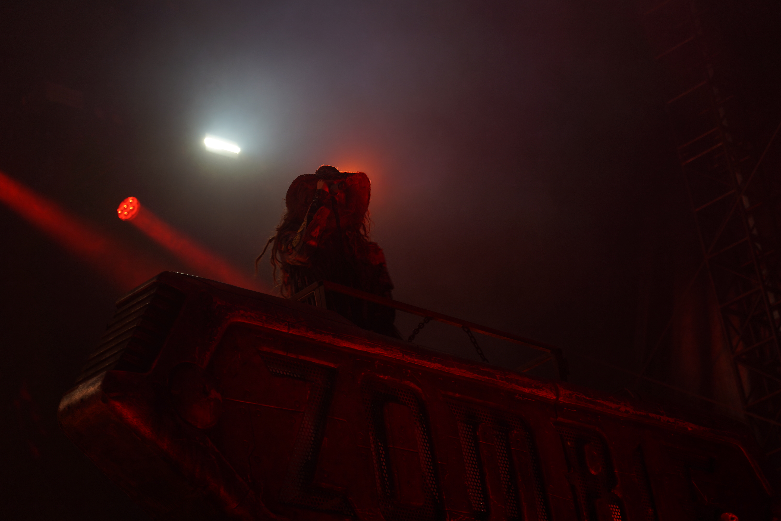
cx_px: 390
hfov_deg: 19.5
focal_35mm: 105
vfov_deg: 13.0
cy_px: 260
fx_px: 2278
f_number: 4
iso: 160
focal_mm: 105
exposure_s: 1/125
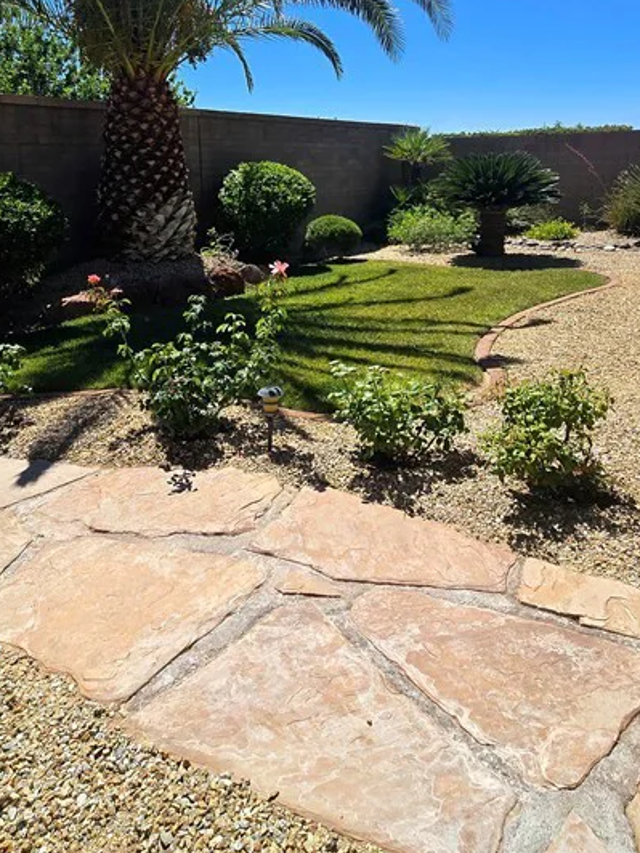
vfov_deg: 64.5
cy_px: 197
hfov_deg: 54.8
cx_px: 342
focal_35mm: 25
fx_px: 616
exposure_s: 1/3333
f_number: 2.2
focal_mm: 2.2
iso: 50
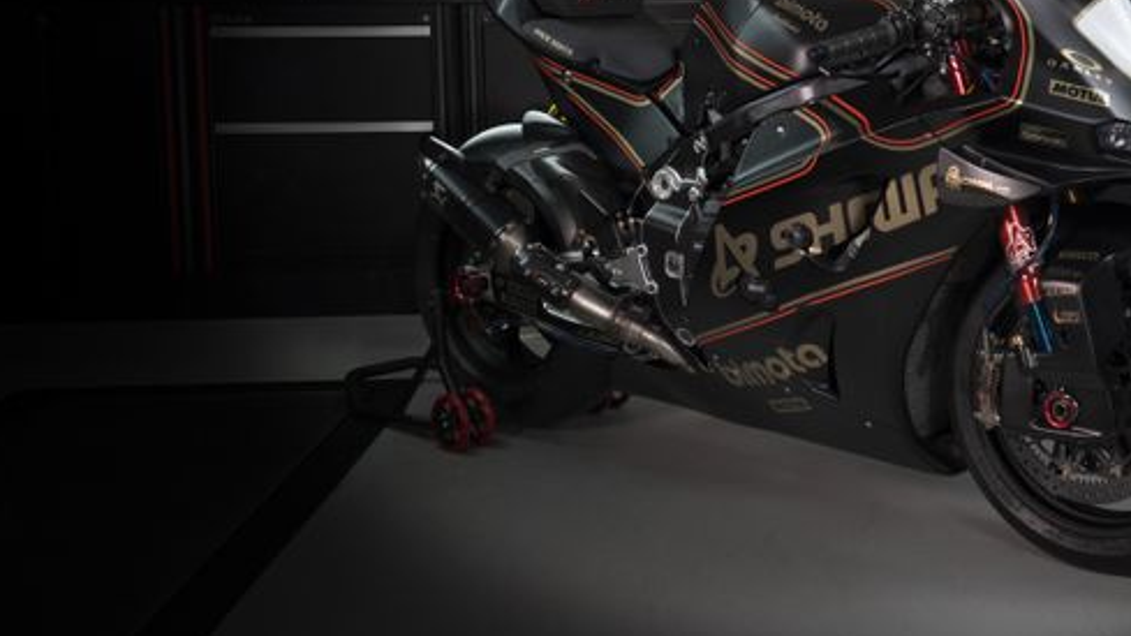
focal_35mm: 51
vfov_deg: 23.2
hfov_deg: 39.3
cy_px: 132
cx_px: 874
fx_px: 1529
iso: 640
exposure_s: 1/50
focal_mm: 31
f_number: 6.3
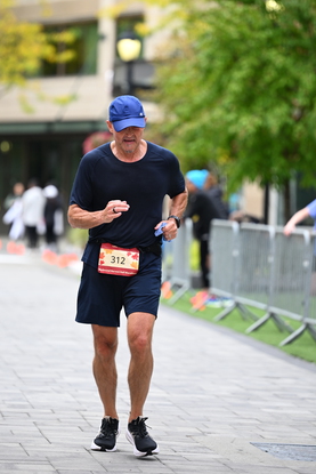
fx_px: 2618
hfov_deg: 6.9
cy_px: 204
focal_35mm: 199
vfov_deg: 10.3
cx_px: 145
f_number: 2.8
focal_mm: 150
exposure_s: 1/2000
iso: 640
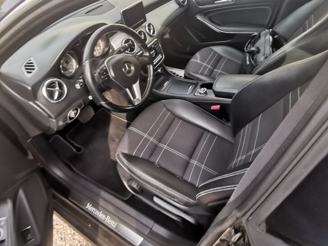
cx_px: 157
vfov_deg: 59.6
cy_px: 82
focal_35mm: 22
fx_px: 208
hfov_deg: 76.4
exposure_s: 1/115
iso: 50
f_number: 2.2
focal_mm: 2.35
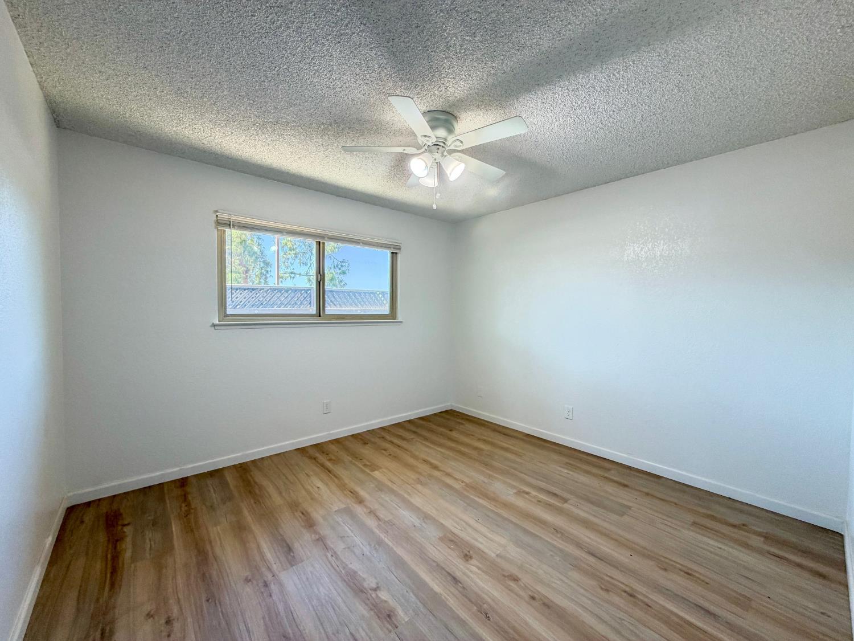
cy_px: 320
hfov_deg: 102.1
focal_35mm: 14
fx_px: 345
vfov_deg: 85.7
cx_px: 427
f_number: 2.2
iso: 125
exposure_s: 1/120
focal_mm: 2.22
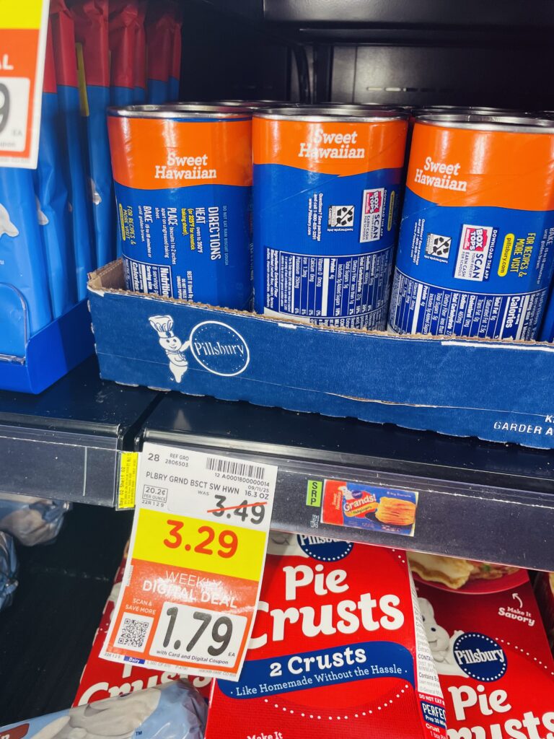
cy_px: 370
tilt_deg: -25.9
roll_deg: -0.8
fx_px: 555
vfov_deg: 67.3
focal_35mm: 26
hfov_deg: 53.1
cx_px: 277
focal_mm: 4.2
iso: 50
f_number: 1.6
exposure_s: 1/66
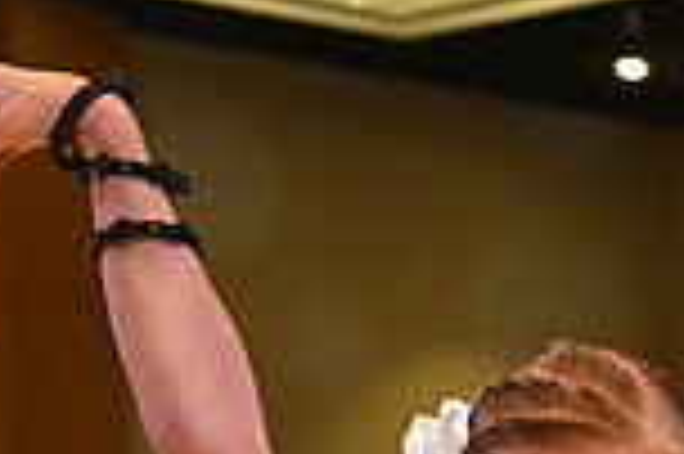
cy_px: 1223
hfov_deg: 7.7
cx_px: 511
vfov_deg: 4.9
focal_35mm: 267
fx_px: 5067
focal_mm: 70
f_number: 7.1
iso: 4000
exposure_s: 1/400
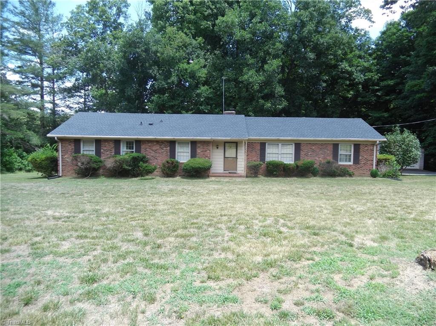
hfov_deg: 69.5
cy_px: 163
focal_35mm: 25
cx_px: 218
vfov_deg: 54.8
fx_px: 314
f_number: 3.5
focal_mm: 4.5
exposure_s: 1/320
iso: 100
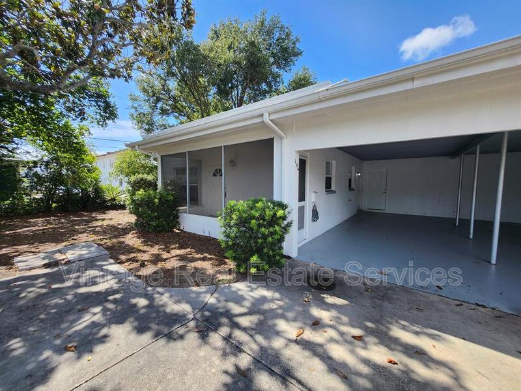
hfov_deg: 106.2
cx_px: 260
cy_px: 196
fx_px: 196
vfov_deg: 89.9
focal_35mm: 13
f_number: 2.2
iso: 32
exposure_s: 1/455
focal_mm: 1.74
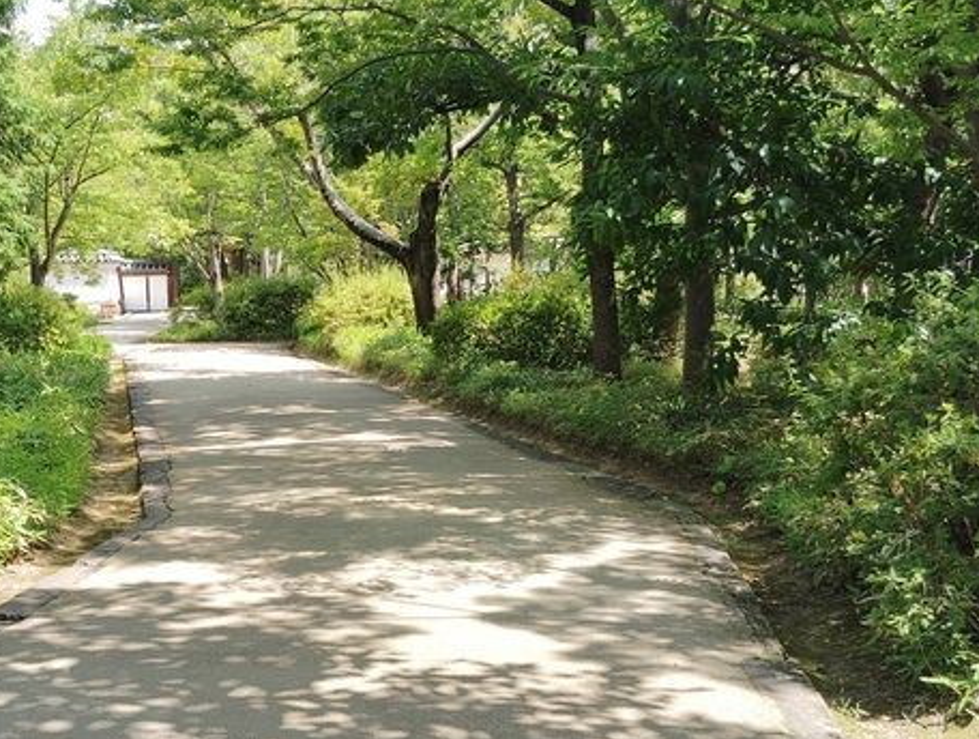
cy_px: 445
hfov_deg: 37.4
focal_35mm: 50
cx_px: 278
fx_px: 1417
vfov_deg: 29.1
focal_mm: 4.22
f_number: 1.8
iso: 50
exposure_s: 1/148
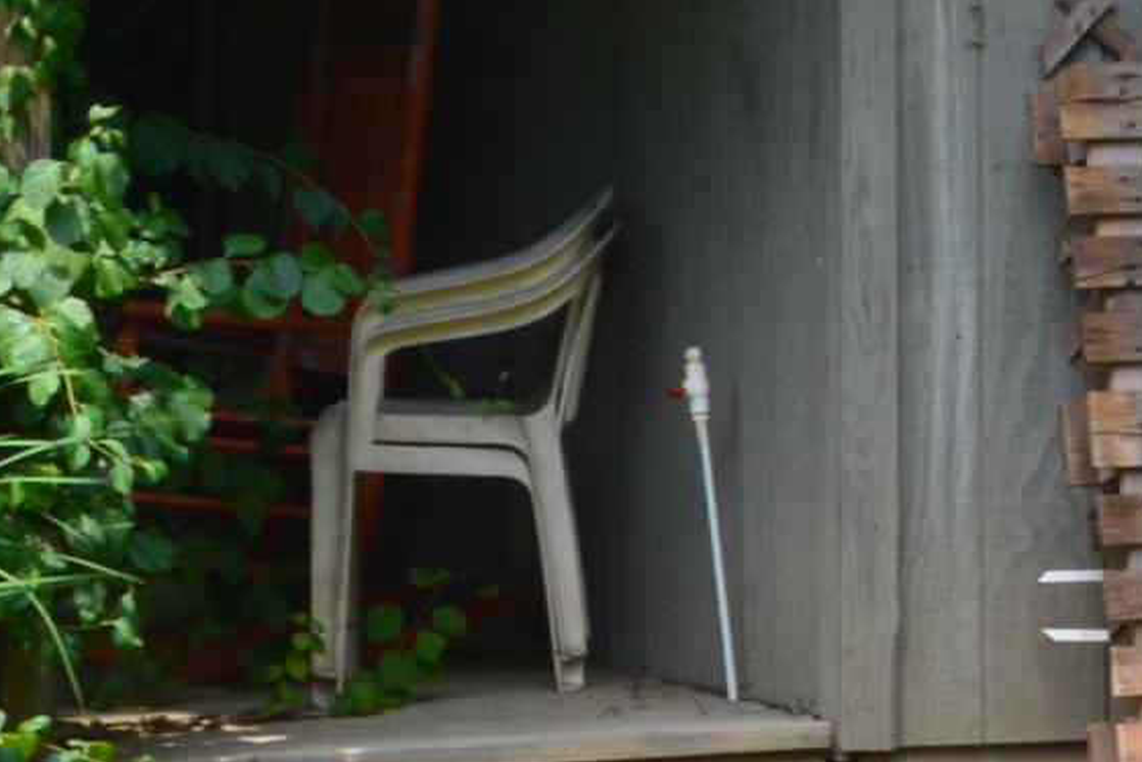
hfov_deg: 5.3
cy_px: -321
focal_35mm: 386
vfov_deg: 3.6
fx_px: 12247
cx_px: 1847
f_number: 9
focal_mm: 48
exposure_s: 1/160
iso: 400
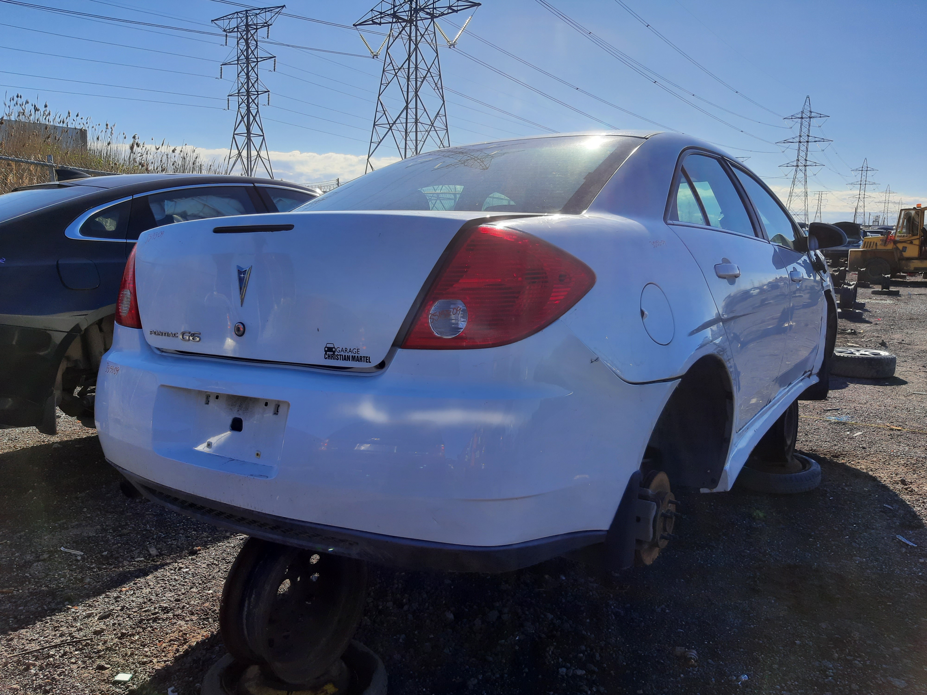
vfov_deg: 53.1
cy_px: 348
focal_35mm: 26
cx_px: 464
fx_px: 696
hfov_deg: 67.3
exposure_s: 1/1534
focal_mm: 3.92
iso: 40
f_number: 1.7
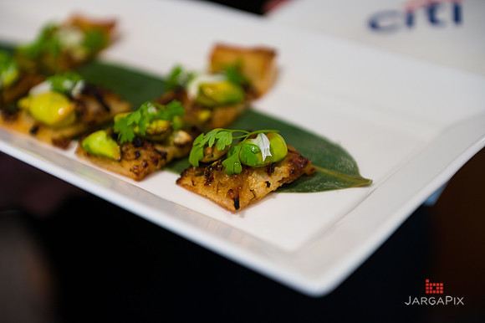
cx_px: 242
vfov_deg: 19.4
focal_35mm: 70
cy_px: 162
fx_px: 942
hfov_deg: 28.9
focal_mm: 70
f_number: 4
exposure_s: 1/200
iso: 640
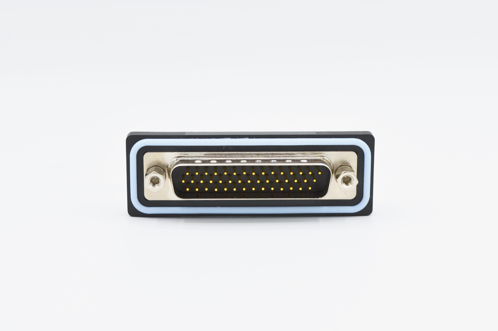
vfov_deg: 23.7
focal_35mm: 57
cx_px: 249
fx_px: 788
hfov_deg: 35.1
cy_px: 166
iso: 100
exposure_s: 1/250
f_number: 8
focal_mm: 38
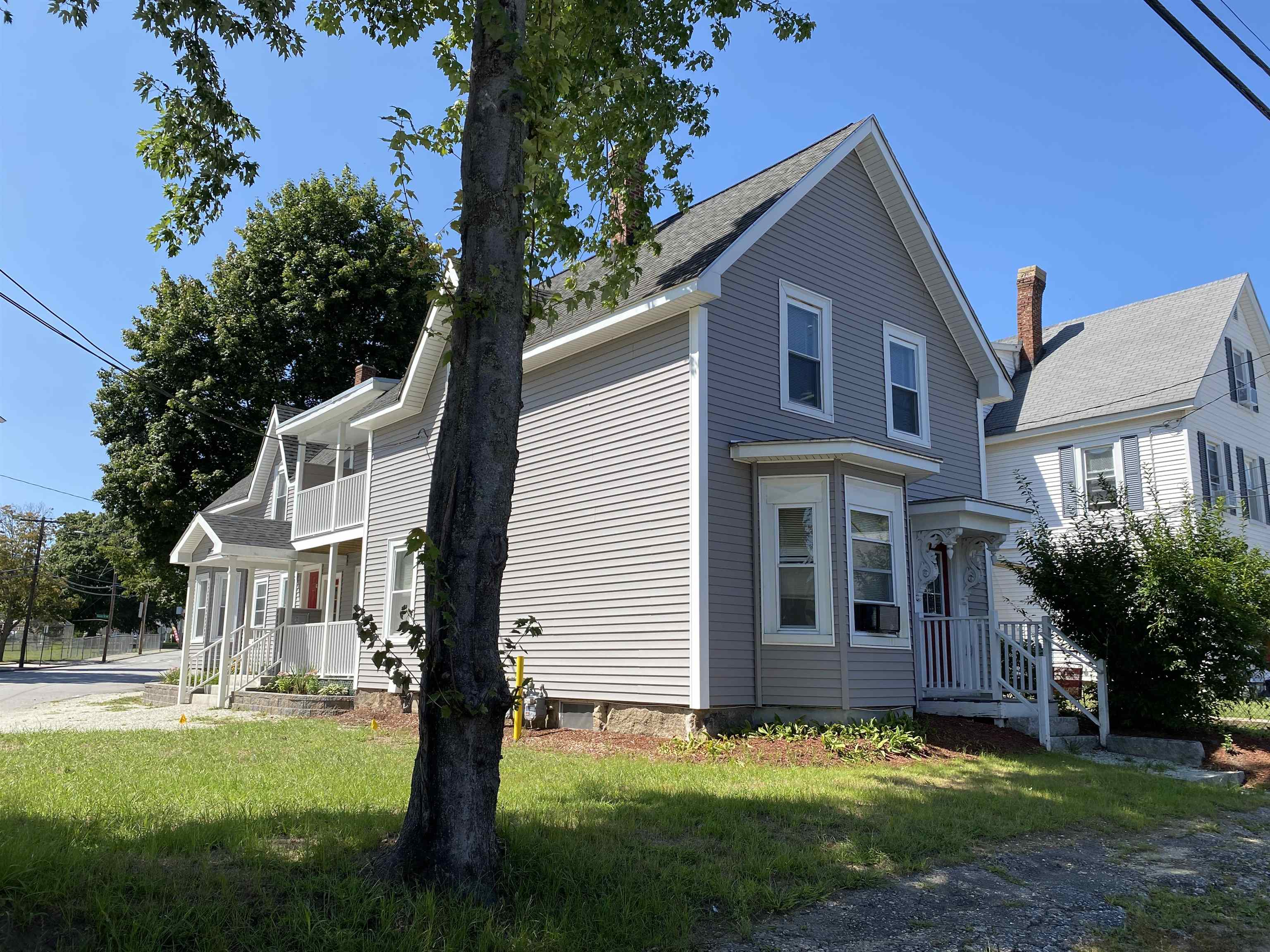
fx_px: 954
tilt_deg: +10.5
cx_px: 635
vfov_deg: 53.1
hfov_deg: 67.3
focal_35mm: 26
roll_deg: -0.6
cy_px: 476
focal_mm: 4.25
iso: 32
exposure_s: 1/1898
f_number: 1.8
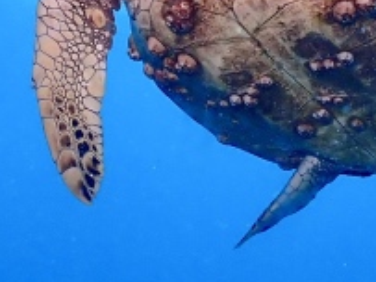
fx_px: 1205
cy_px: 42
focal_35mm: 111
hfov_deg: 16.9
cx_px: -78
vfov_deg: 13.2
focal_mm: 4.5
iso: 100
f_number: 2.8
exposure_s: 1/800
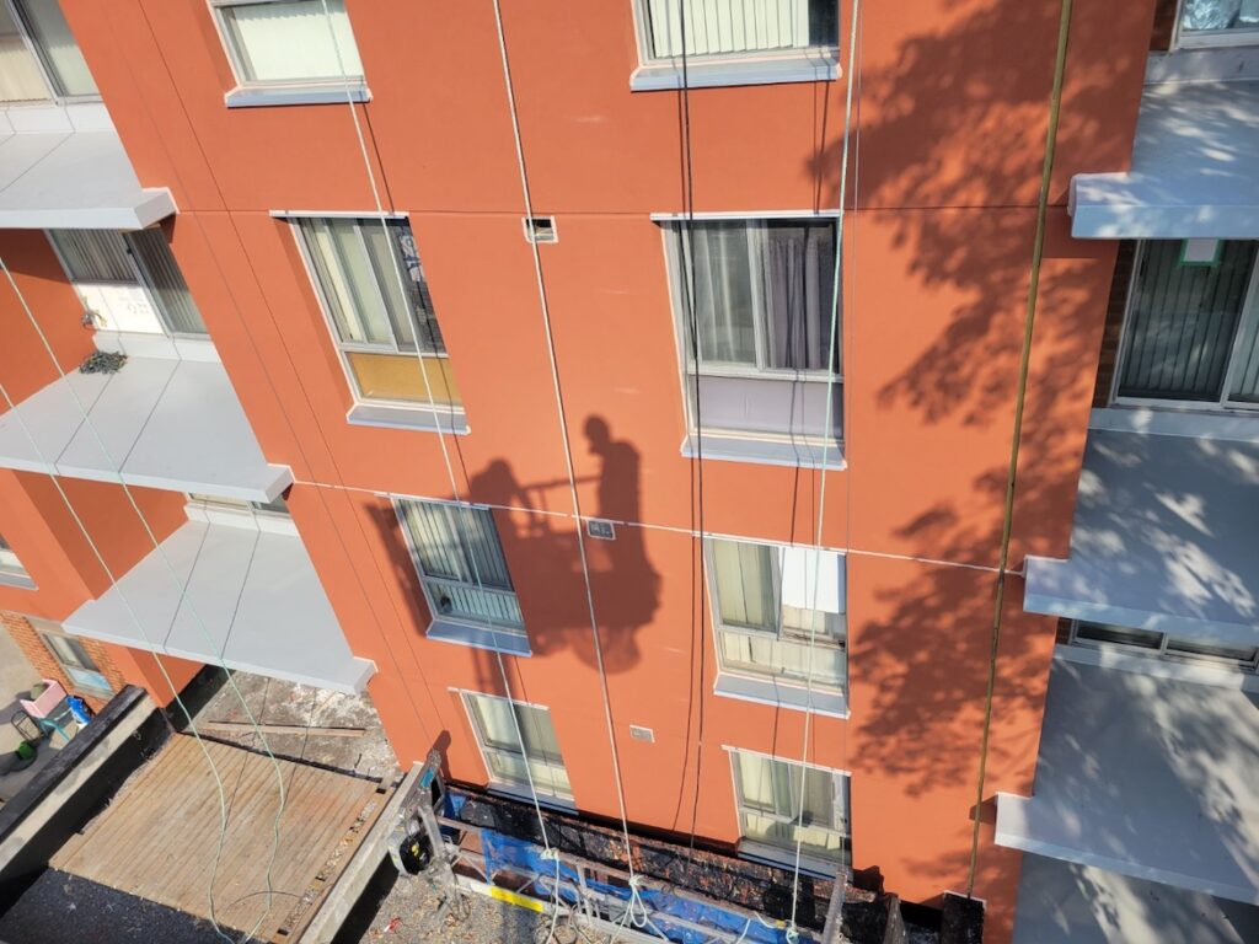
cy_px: 472
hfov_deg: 67.3
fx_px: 946
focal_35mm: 26
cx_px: 630
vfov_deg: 53.1
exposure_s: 1/2228
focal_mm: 5.4
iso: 40
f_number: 1.8
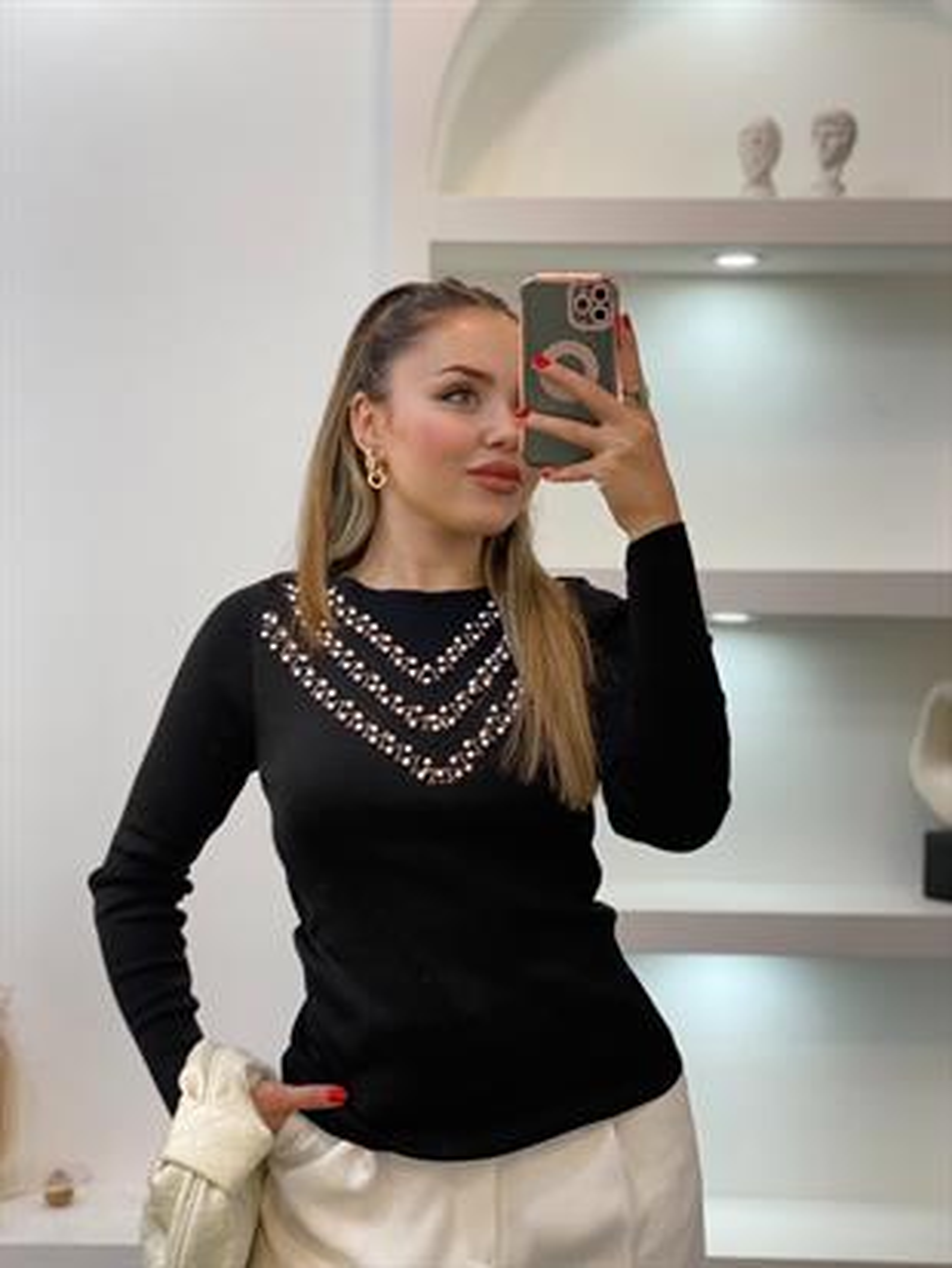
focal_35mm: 52
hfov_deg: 28.0
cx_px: 476
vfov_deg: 36.8
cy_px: 634
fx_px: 1906
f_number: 2
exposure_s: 1/100
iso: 80
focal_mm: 6
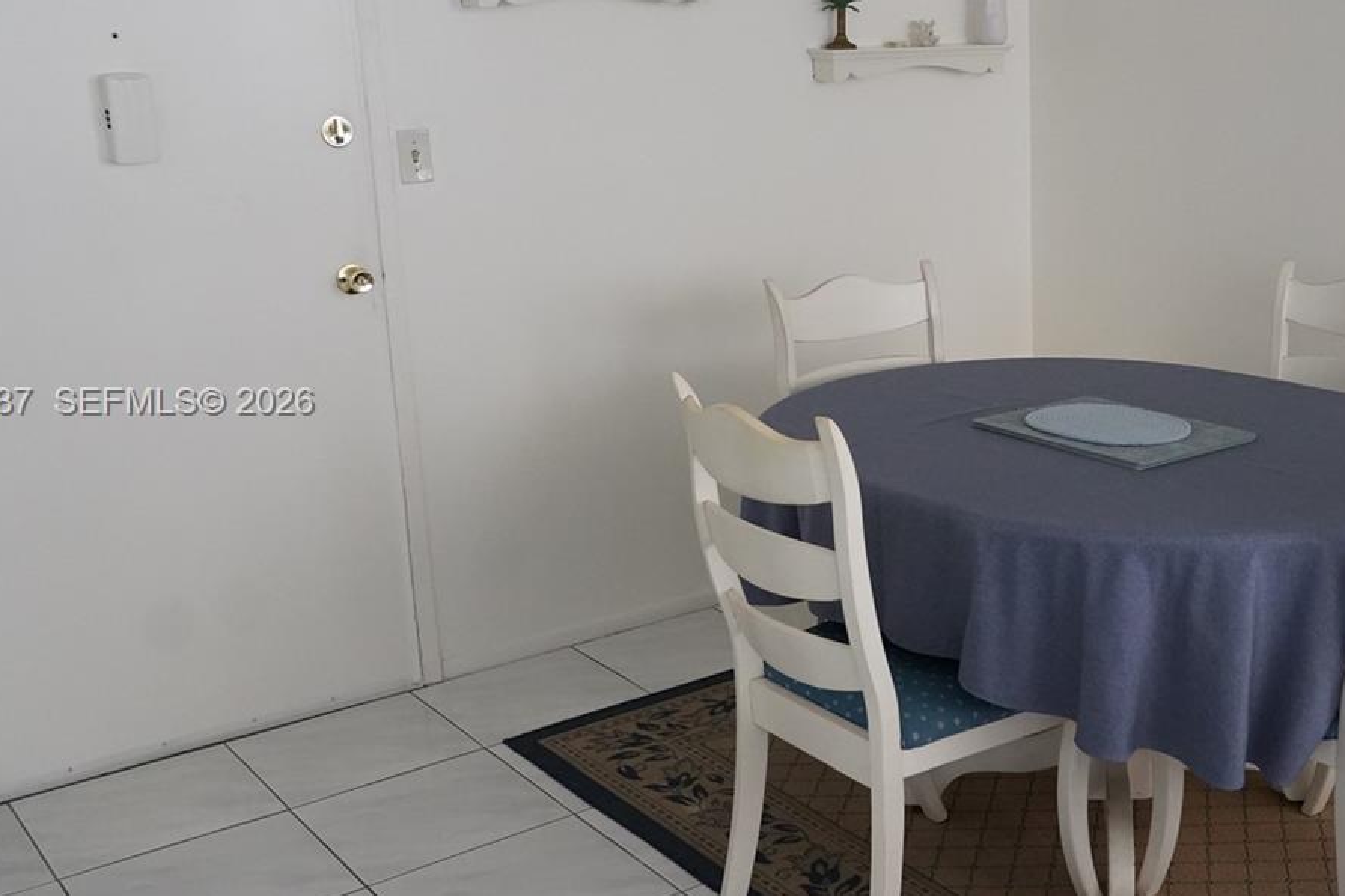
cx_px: 1050
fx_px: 1606
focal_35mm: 43
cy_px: 404
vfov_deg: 31.2
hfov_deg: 43.6
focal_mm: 24
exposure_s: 1/160
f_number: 4
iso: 6400
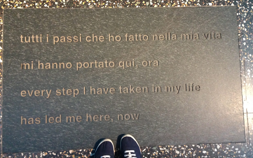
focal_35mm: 36
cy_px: 85
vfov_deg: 35.3
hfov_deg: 54.0
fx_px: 248
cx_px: 125
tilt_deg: -84.0
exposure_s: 1/20
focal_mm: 4.12
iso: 320
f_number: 2.4
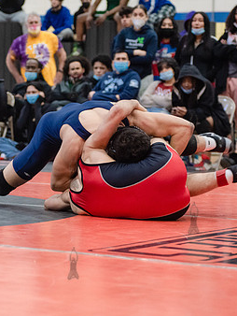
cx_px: 73
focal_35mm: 132
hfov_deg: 11.2
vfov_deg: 14.9
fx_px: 1203
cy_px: 172
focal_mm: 80
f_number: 3.5
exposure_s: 1/400
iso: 4000
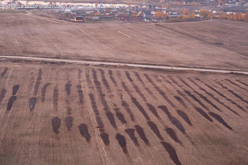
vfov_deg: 26.5
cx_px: 122
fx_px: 351
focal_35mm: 51
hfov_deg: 38.9
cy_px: 83
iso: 320
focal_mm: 50
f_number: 5.6
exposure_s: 1/100
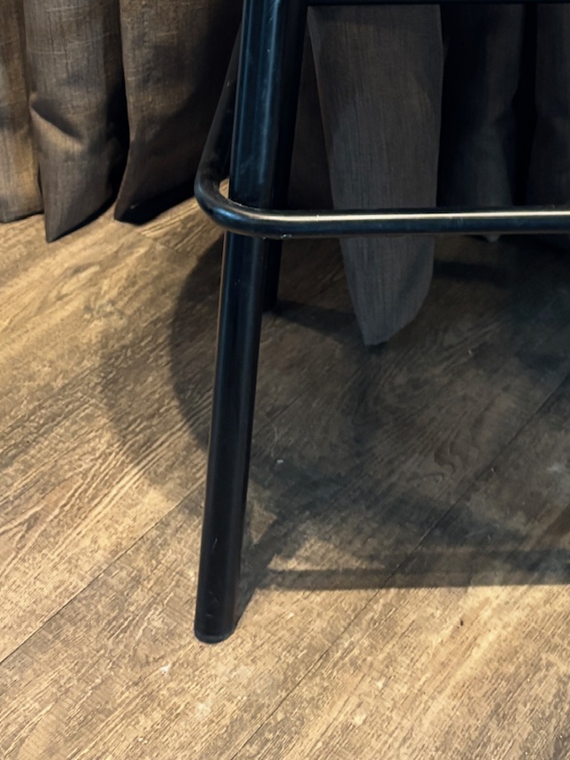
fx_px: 1362
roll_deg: -0.6
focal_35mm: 62
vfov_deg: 28.2
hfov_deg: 23.3
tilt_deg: -19.1
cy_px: -91
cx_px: 468
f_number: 1.6
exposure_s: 1/35
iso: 640
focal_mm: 5.96
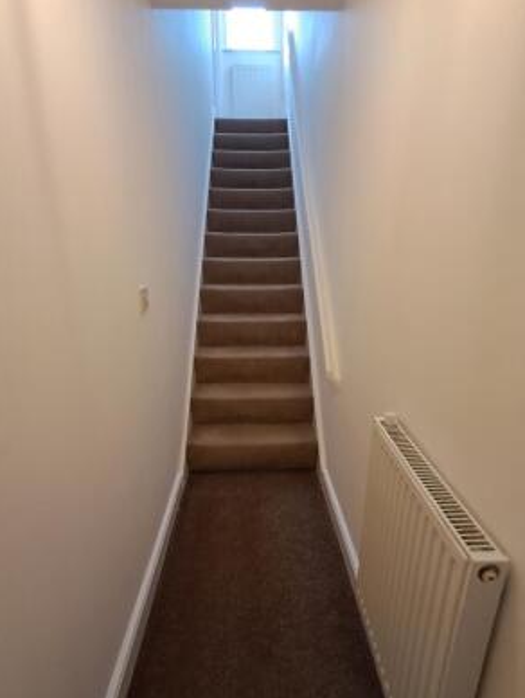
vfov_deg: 87.7
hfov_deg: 71.7
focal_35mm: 18
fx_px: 363
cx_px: 259
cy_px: 359
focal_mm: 1.64
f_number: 2.2
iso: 160
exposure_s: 1/50
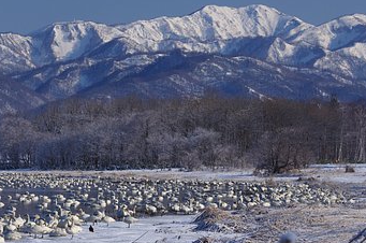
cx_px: 98
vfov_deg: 6.4
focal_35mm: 213
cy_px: 144
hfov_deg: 9.7
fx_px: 2161
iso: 400
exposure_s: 1/320
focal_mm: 95
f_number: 10
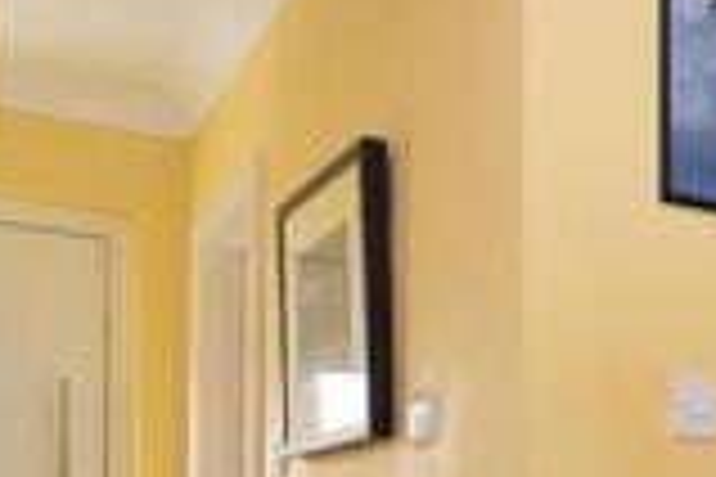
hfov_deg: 26.8
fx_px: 1233
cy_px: 574
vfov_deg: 20.5
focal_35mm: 62
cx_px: 955
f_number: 7.1
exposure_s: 1/6
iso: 400
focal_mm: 10
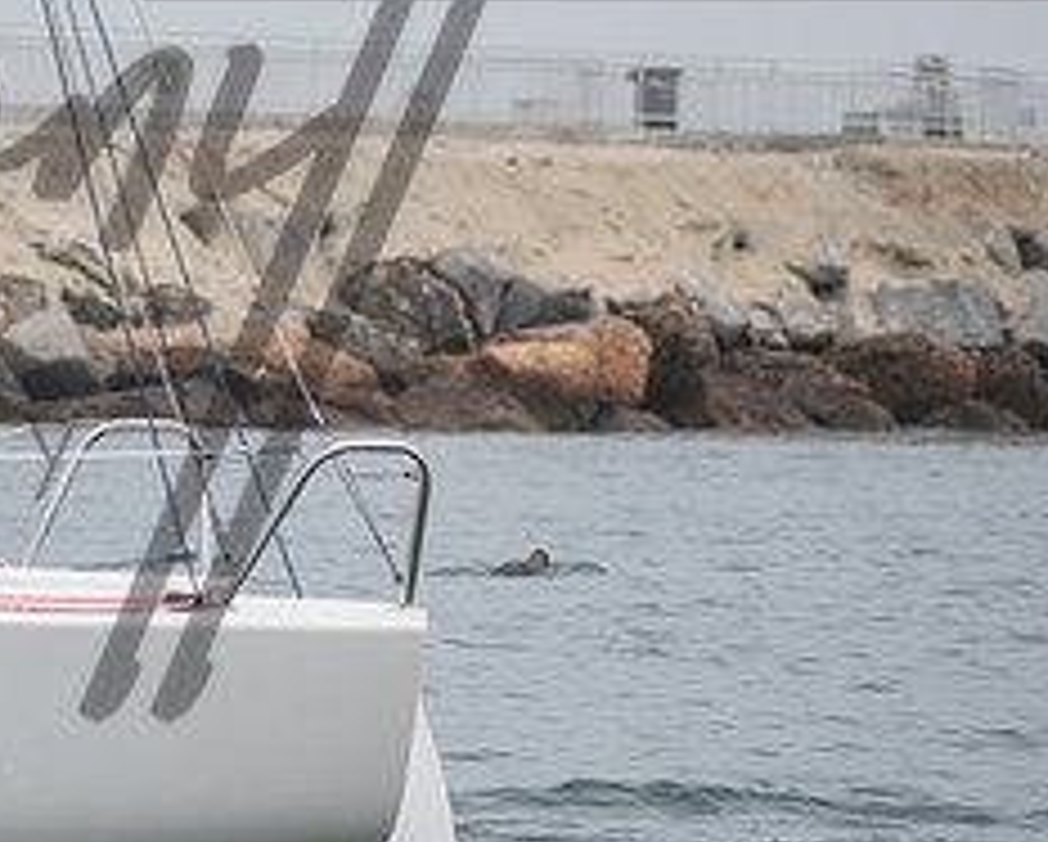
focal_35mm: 343
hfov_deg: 5.6
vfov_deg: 4.5
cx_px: -117
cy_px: 97
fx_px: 10652
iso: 100
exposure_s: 1/500
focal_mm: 98
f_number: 4.8
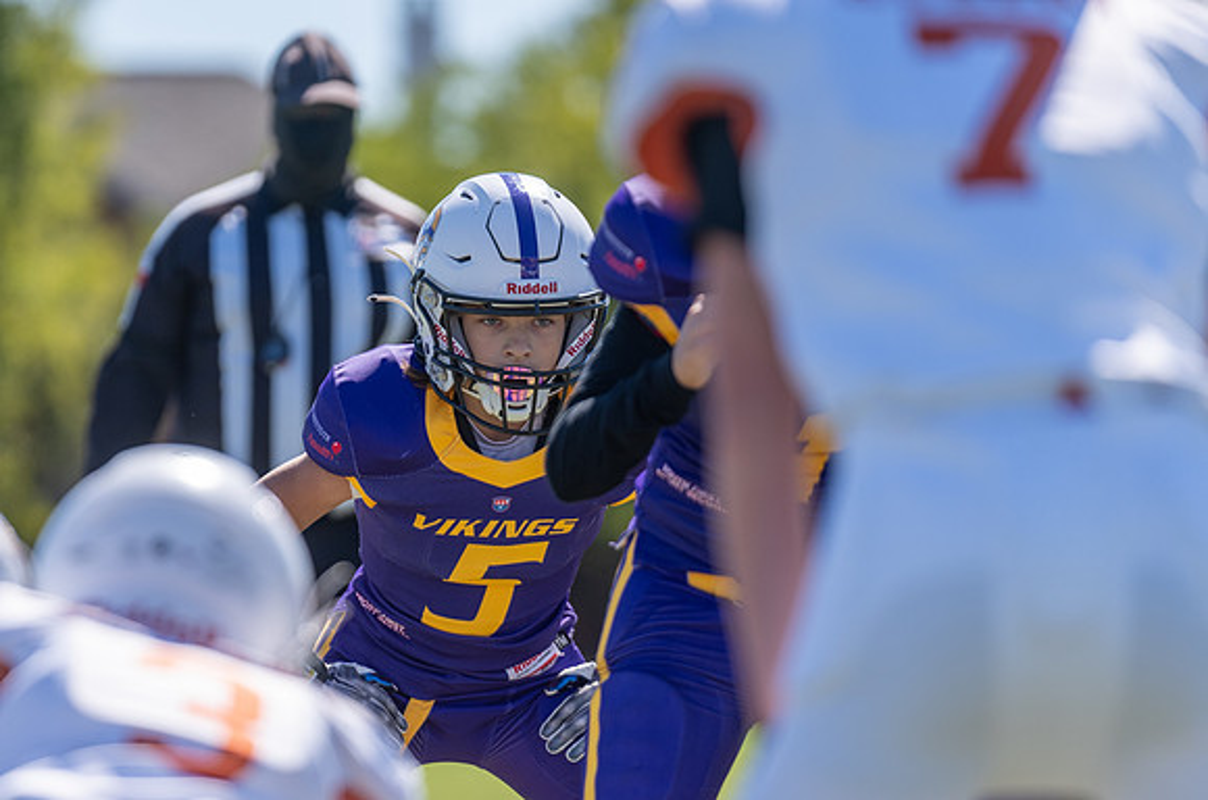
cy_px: 427
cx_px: 484
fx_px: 11215
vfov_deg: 4.1
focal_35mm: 335
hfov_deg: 6.2
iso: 100
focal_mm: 200
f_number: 2.8
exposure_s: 1/1600
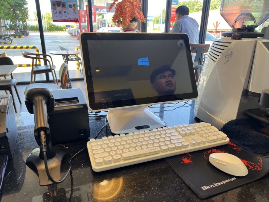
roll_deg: -1.4
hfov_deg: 67.3
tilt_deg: -20.7
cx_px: 134
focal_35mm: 26
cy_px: 101
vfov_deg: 53.1
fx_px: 202
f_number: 1.5
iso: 50
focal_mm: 5.7
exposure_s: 1/121
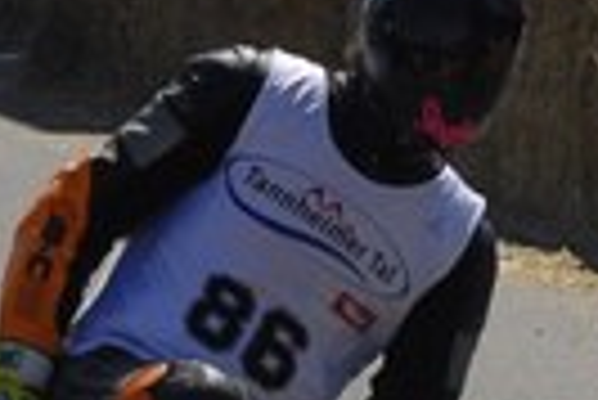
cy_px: 342
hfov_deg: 2.9
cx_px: 238
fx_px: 11731
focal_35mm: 705
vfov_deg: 2.0
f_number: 8
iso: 200
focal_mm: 95
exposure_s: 1/640
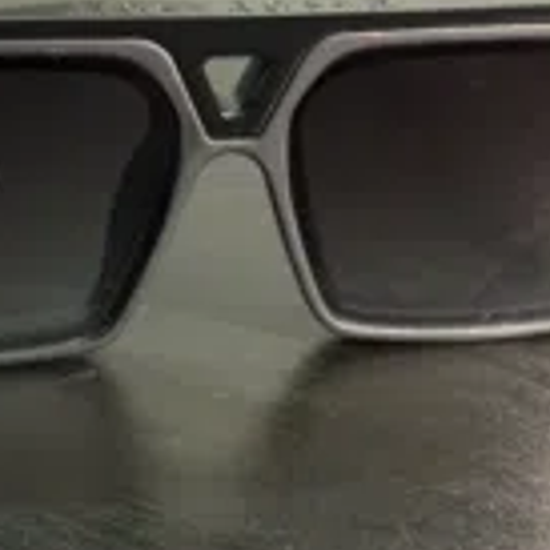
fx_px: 2409
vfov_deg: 13.0
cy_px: 450
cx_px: 221
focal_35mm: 134
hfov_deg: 13.0
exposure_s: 1/20
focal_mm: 5.96
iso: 640
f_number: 1.6
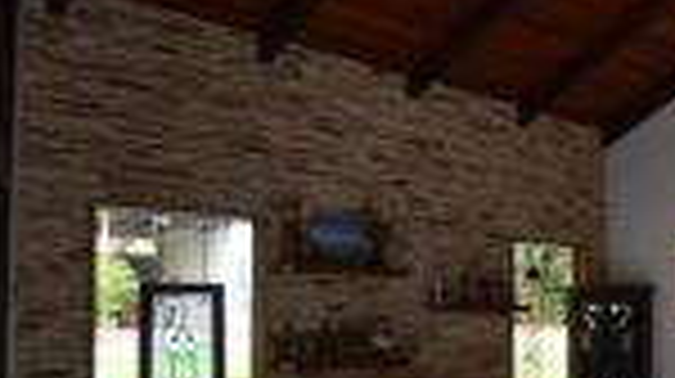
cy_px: 288
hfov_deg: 41.0
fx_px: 751
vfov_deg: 27.8
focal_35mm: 42
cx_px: 702
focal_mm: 10
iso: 800
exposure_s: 1/60
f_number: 3.5
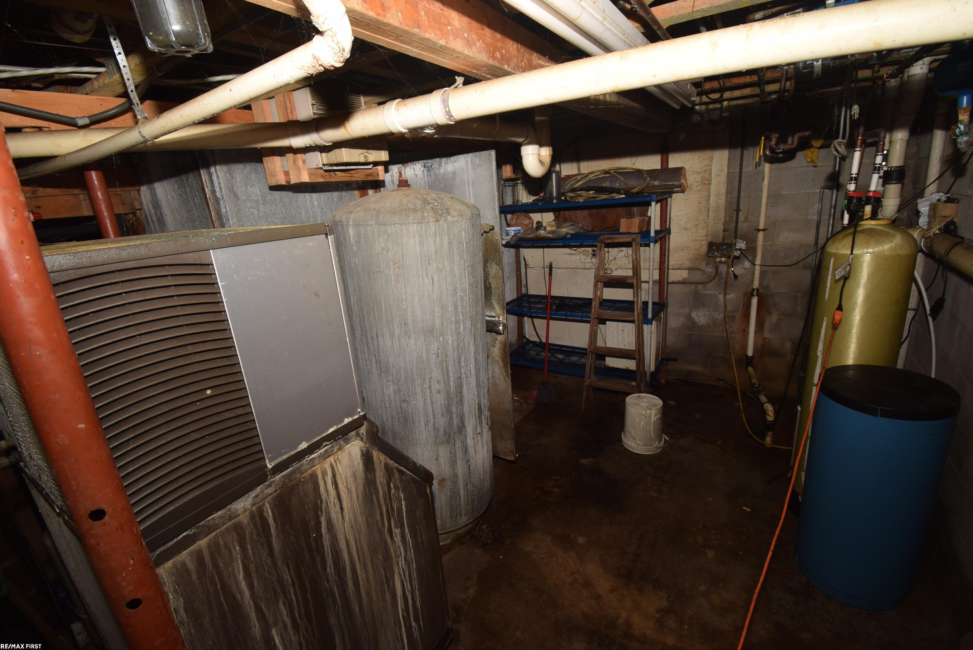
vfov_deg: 77.4
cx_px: 486
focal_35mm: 15
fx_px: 406
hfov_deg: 100.3
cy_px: 325
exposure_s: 1/200
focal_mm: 10
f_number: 4.5
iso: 100
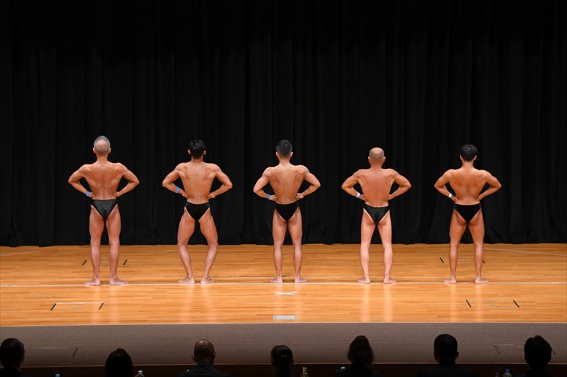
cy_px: 188
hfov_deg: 16.1
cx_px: 284
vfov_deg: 10.8
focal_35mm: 127
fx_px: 1999
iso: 3200
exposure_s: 1/400
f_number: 5.6
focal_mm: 85
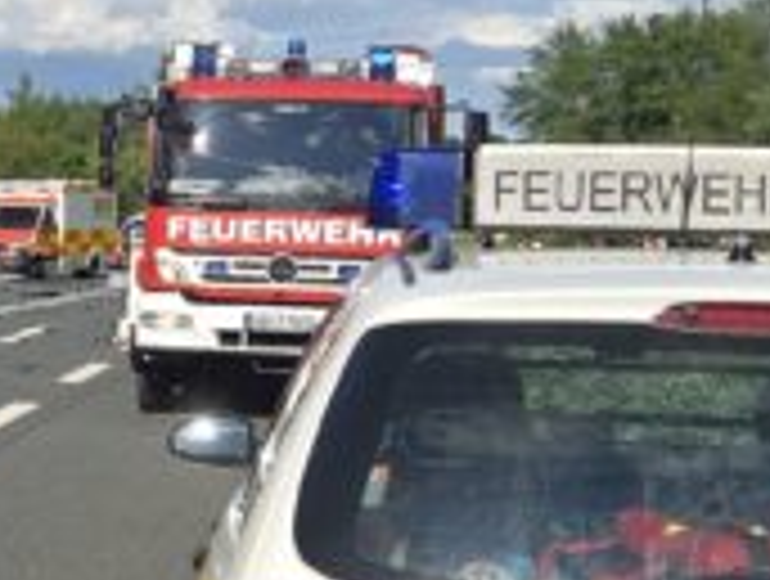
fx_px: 2296
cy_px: 337
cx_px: -59
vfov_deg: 14.4
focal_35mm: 103
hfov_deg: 18.4
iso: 80
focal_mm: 5.4
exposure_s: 1/6217
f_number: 1.8
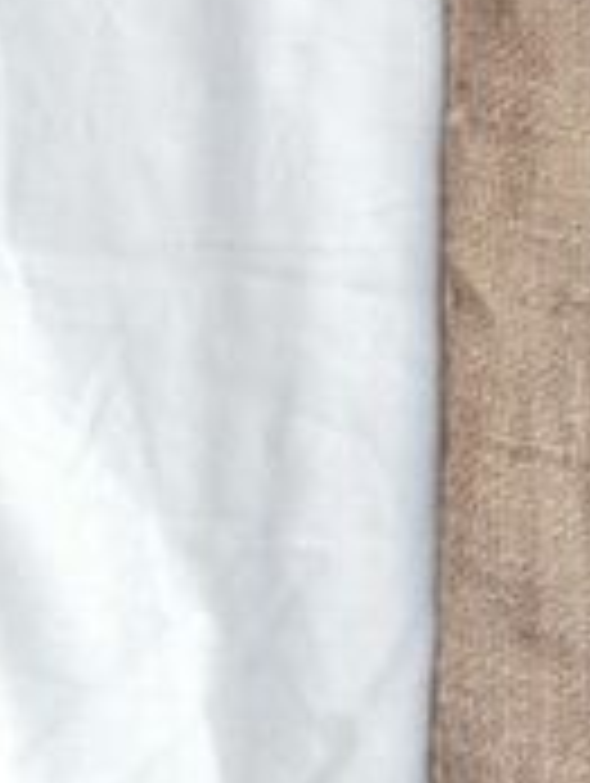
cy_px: -351
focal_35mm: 253
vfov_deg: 7.7
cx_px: 1430
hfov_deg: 5.7
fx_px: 5736
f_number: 4.8
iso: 100
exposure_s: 1/40
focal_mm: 8.9
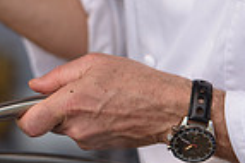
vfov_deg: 2.4
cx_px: -176
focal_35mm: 568
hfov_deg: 3.6
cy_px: 82
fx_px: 3861
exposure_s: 1/1600
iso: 250
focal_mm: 140
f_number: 3.2
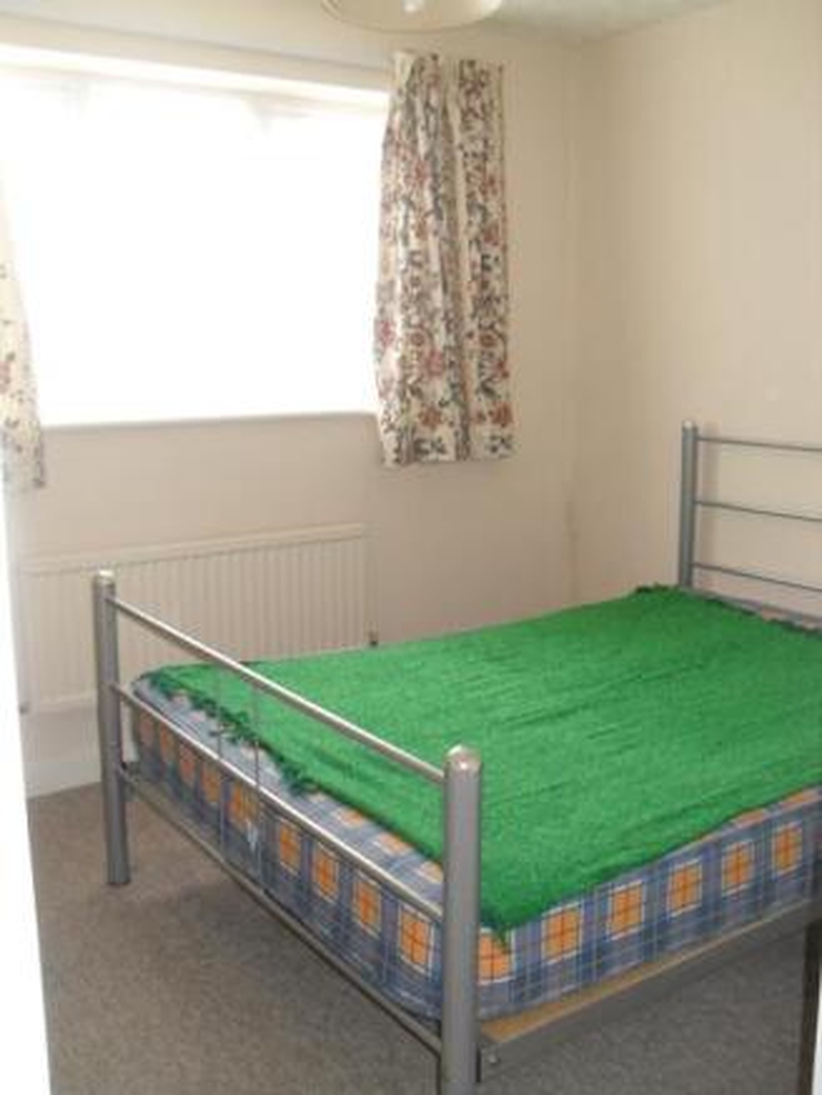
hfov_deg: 40.7
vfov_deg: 52.6
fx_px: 1108
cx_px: 411
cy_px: 548
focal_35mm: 35
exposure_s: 1/45
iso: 160
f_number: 2.8
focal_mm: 6.2
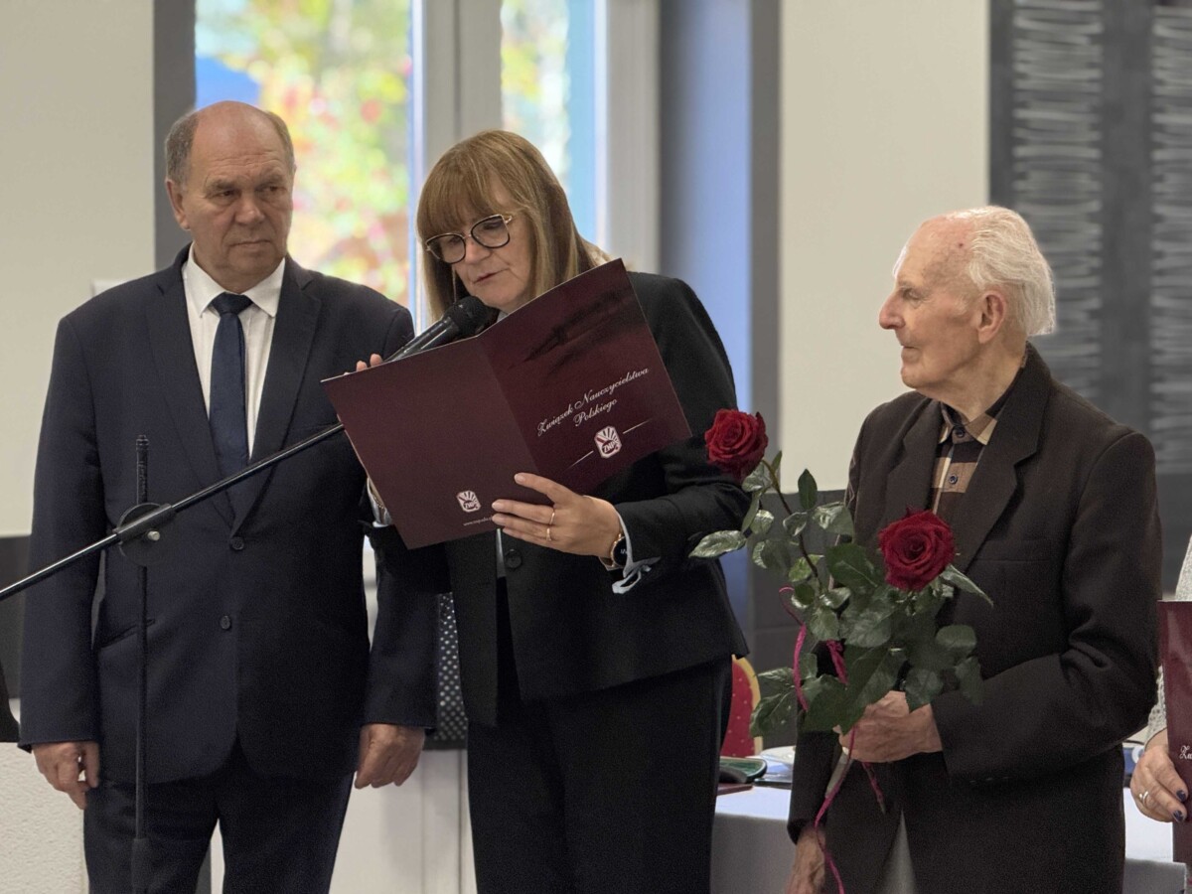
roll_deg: -0.1
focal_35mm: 120
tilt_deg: -1.9
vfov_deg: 12.3
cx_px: 596
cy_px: 447
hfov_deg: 16.4
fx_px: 4132
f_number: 2.8
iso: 160
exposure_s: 1/100
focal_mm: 15.66
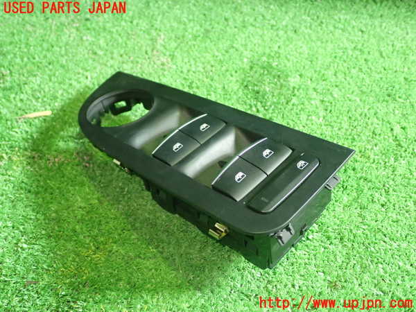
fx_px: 457
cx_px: 208
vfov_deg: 37.7
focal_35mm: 38
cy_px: 156
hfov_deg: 49.0
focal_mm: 6.83
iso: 500
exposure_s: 1/40
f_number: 2.7
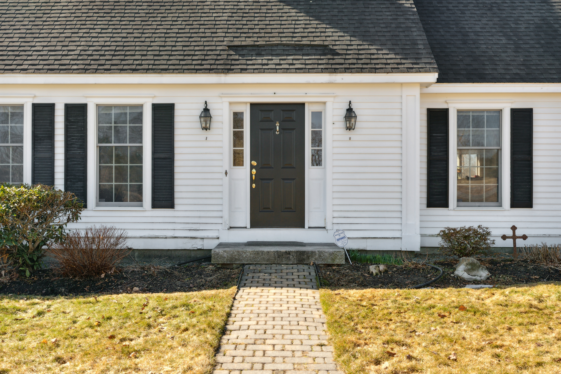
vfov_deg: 37.9
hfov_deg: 54.4
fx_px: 546
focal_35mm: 35
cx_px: 280
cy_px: 187
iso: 320
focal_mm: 35
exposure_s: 1/400
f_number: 7.1
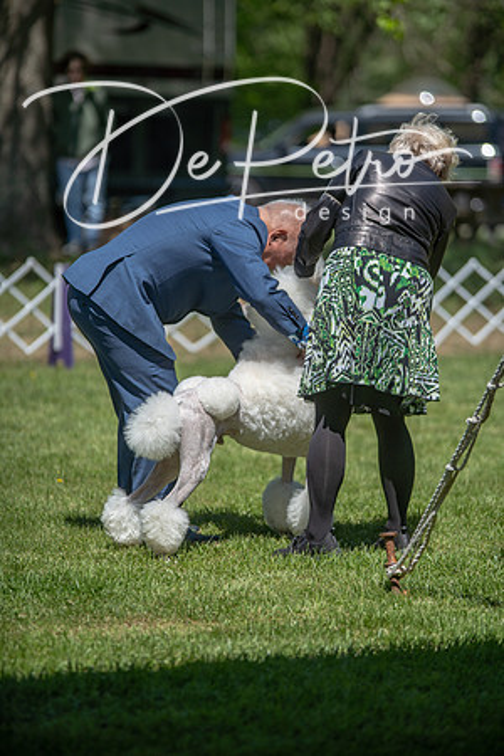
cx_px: 252
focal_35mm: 160
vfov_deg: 12.8
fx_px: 3360
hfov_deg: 8.6
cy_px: 378
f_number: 2.8
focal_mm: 160
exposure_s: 1/1600
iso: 100
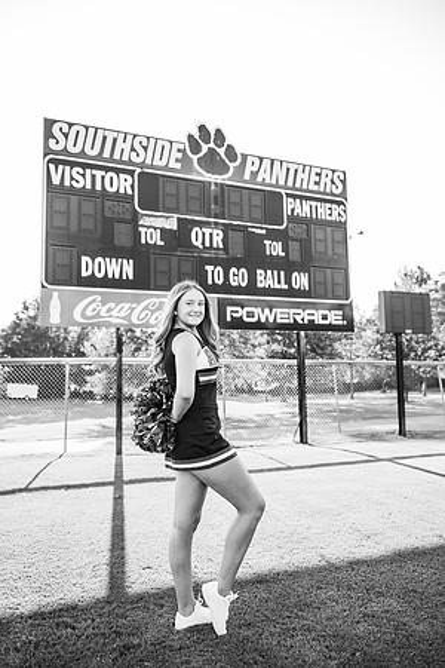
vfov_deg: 73.7
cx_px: 222
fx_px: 445
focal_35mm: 24
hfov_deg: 53.1
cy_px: 334
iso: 200
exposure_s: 1/500
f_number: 2.8
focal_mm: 24
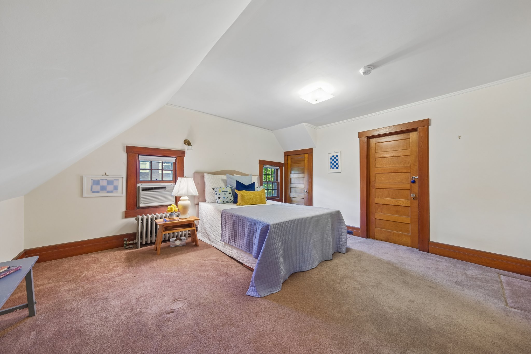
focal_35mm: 12
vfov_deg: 90.0
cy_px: 177
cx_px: 266
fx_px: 177
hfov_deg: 112.6
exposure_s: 1/6
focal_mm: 8
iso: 160
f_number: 5.6
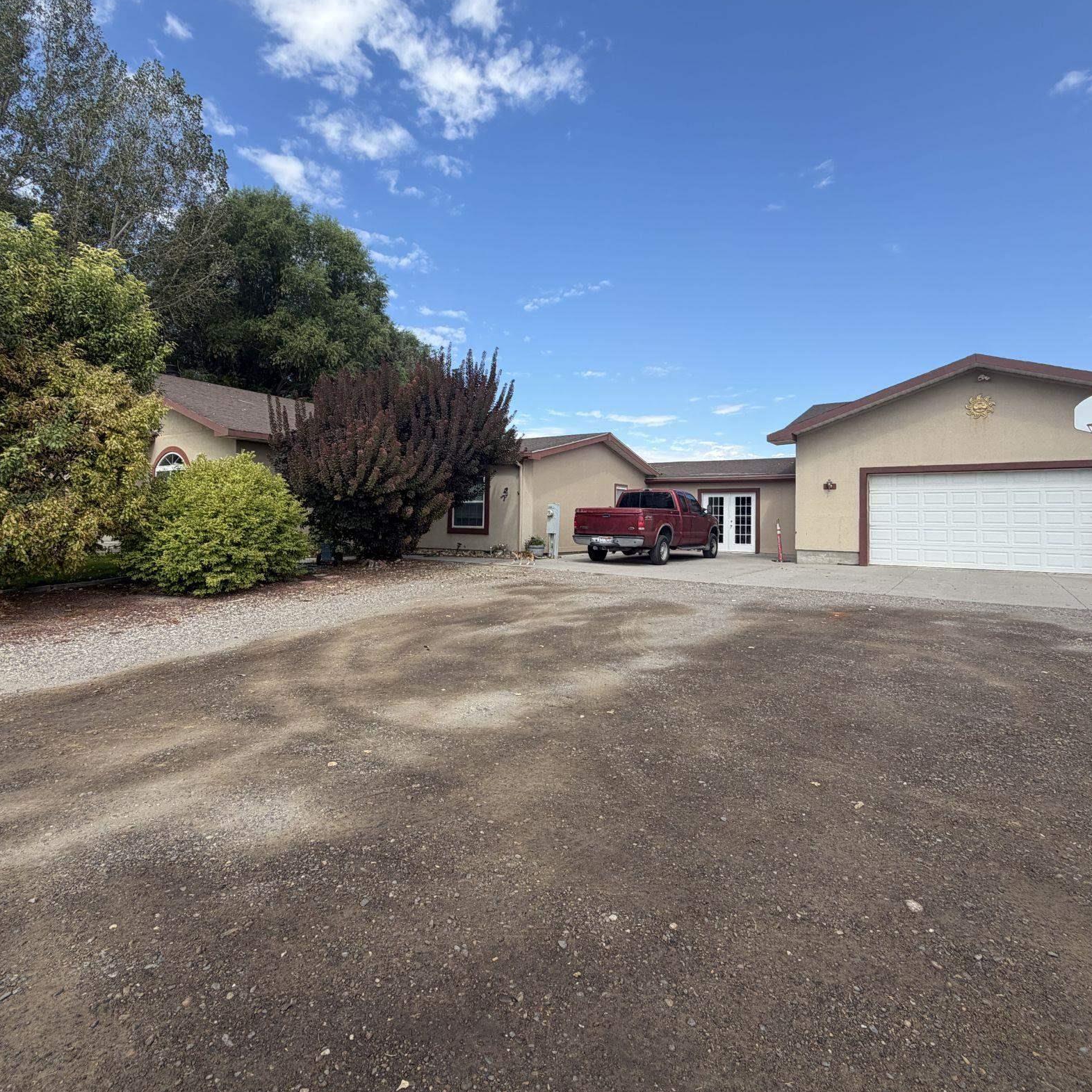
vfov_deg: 80.6
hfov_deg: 80.7
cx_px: 537
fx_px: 642
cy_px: 501
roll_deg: -0.7
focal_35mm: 18
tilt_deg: +1.7
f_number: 2.2
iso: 32
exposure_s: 1/770
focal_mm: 2.22
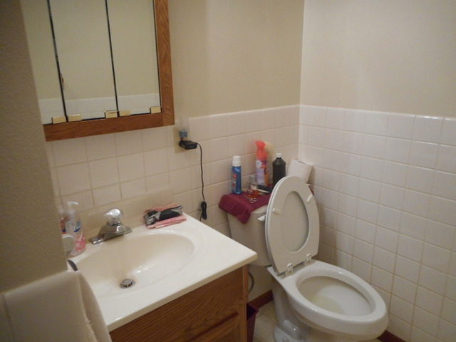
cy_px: 171
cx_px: 228
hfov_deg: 69.4
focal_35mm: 25
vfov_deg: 54.9
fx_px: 329
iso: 400
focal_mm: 4.5
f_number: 3.7
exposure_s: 1/30
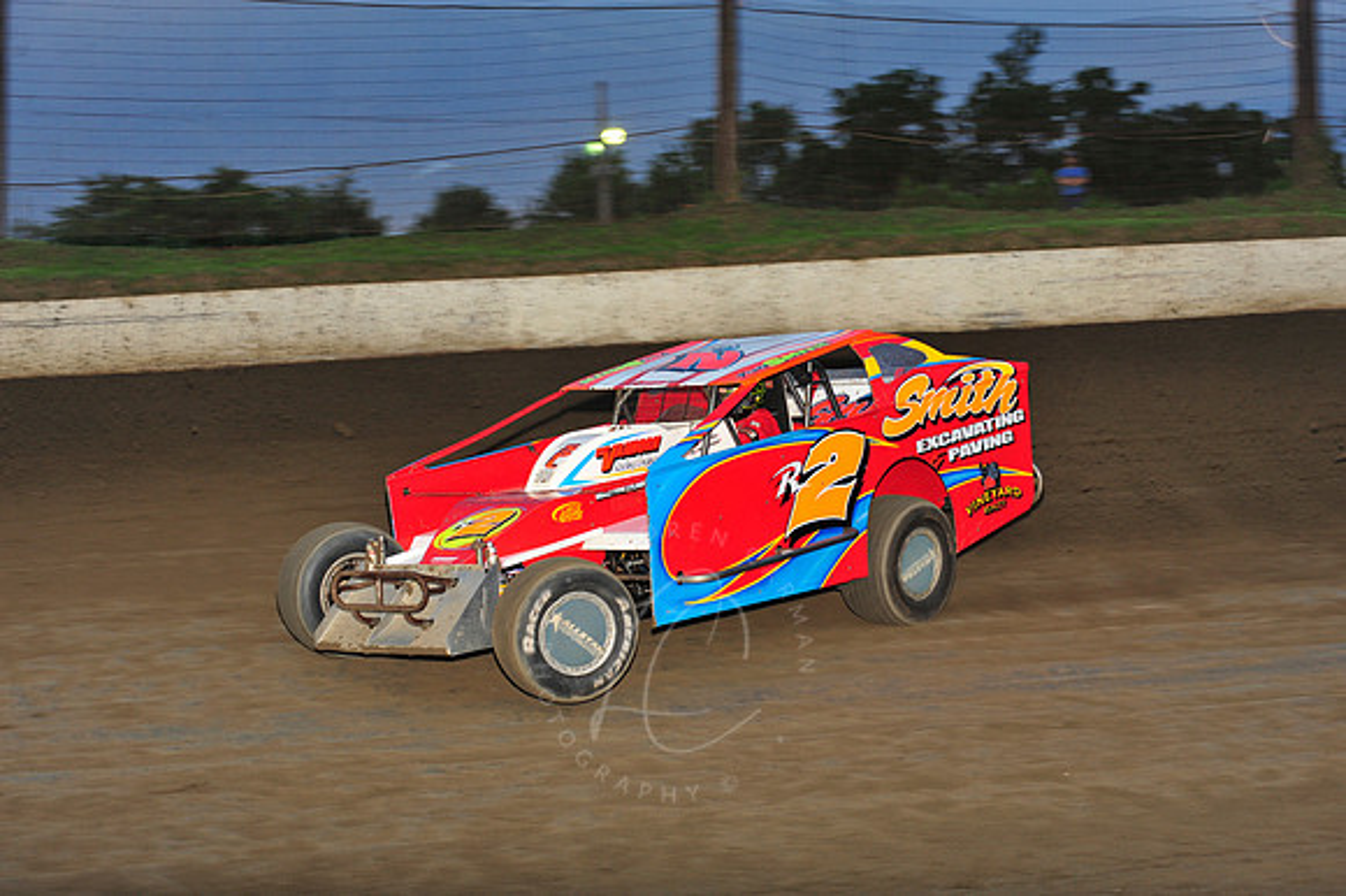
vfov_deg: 17.0
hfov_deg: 25.4
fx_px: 2989
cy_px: 448
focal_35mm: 80
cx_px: 673
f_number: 6.3
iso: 640
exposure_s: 1/320
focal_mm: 80
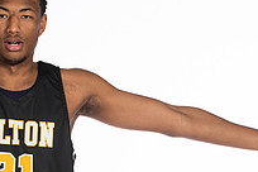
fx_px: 3282
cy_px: 152
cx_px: -12
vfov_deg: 3.0
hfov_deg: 4.5
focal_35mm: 458
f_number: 5.6
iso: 100
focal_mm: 95
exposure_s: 1/100
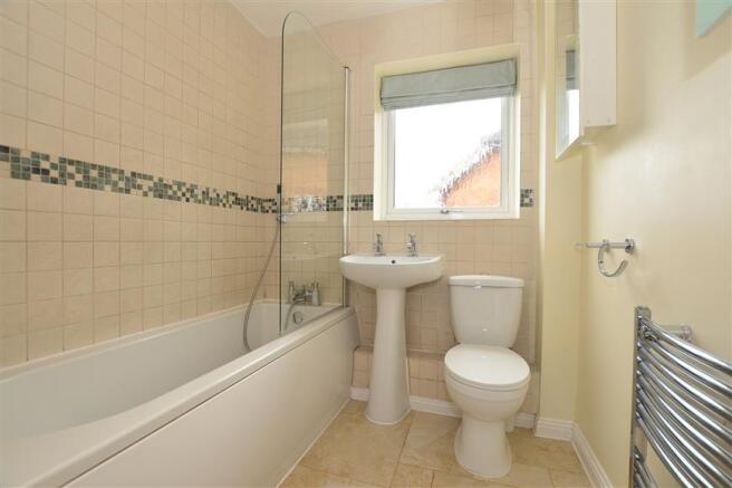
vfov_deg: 77.3
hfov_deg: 100.4
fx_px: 305
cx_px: 366
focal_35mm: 15
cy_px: 244
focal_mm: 10
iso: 400
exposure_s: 1/25
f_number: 5
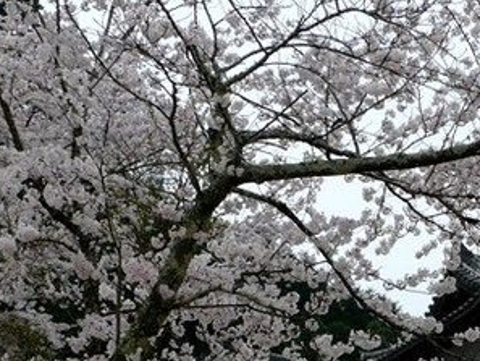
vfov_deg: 15.0
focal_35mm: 96
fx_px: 1332
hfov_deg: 19.8
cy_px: 404
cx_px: 489
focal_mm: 7.4
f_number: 5
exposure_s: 1/640
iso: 100
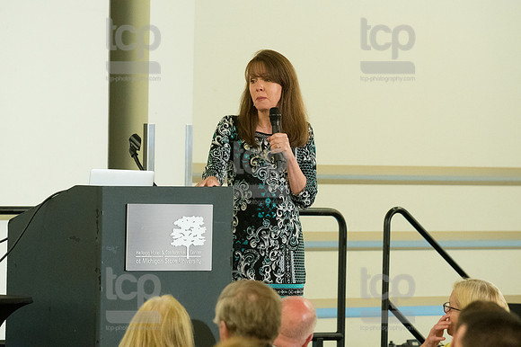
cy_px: 174
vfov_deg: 4.6
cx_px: 260
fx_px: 4339
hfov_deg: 6.9
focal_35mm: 300
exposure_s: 1/400
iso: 3200
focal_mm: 200
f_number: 4.5
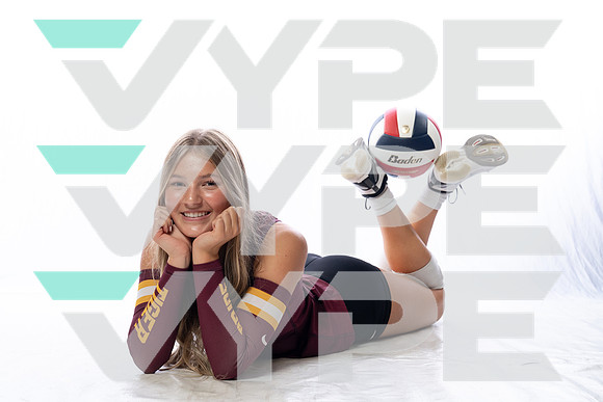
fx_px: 929
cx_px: 302
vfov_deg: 24.4
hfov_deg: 36.0
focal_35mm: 55
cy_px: 210
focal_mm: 53
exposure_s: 1/250
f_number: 7.1
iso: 640
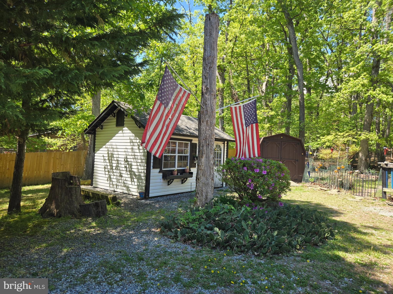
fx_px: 261
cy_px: 147
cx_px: 196
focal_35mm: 23
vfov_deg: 58.9
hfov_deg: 73.9
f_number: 1.8
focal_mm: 5.4
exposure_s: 1/455
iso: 25
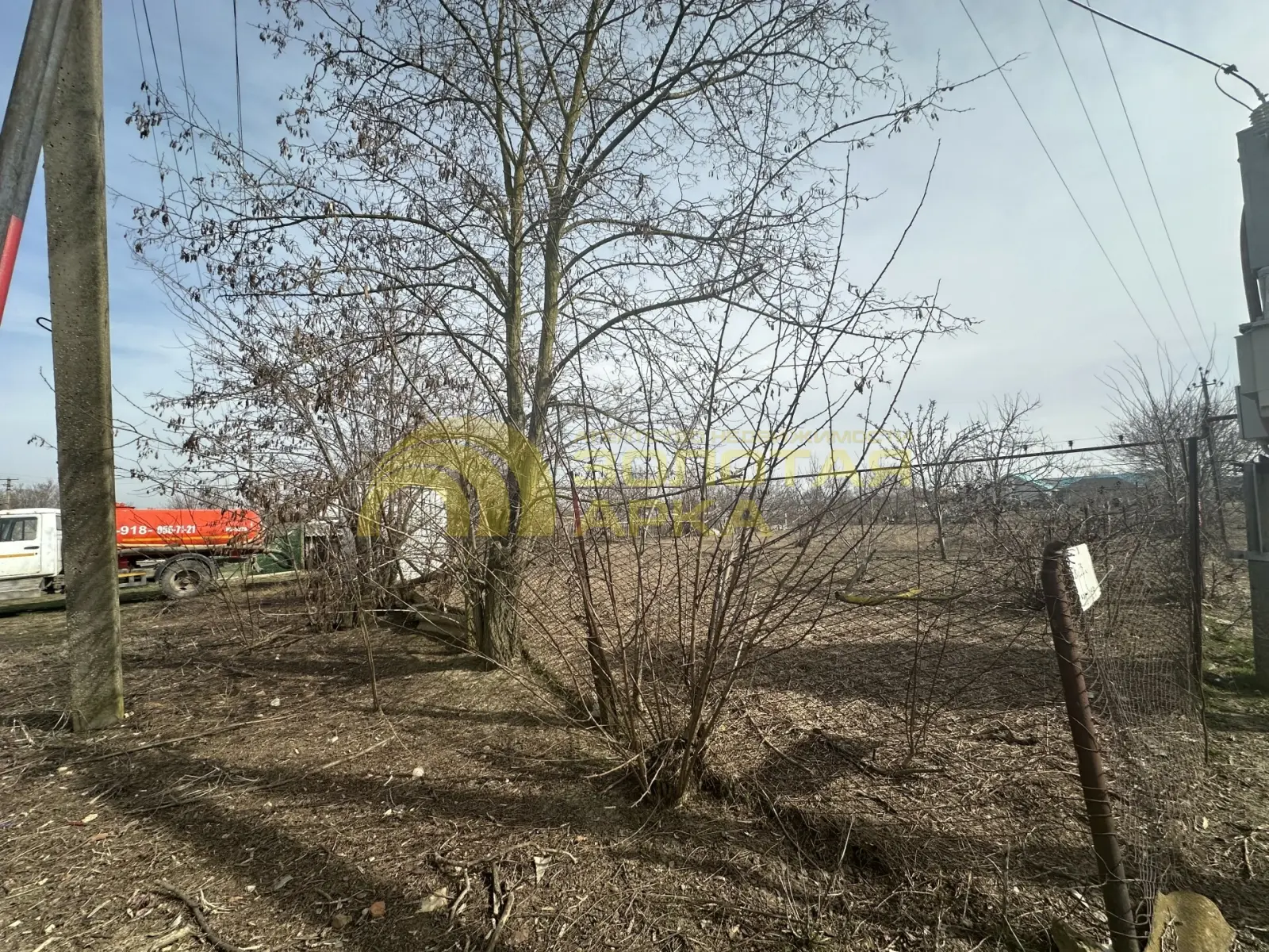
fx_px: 513
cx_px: 634
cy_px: 476
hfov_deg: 102.1
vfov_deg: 85.7
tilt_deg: +5.3
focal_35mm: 14
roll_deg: +1.6
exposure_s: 1/2398
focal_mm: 2.22
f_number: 2.2
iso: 50
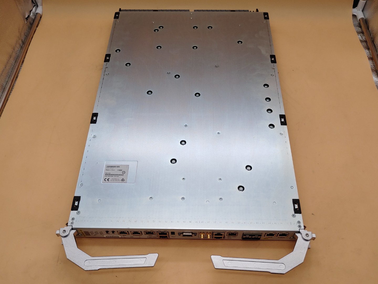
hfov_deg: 58.4
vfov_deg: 45.4
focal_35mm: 31
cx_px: 189
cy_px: 142
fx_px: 339
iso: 50
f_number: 1.8
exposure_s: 1/328
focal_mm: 4.36
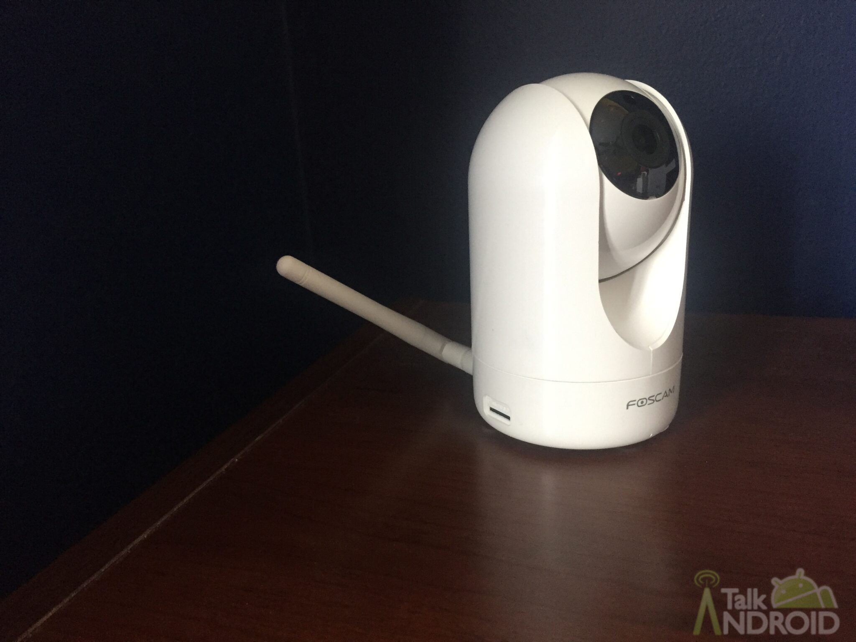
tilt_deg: -18.2
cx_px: 428
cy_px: 321
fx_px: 717
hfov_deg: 61.7
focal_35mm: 29
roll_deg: +5.6
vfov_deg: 48.2
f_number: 2.2
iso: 250
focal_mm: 4.15
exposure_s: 1/30
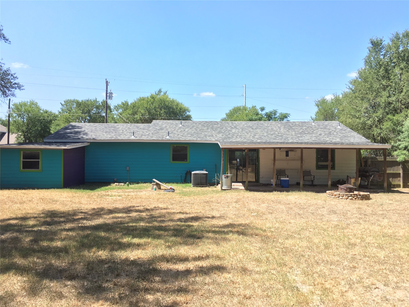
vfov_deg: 48.2
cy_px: 154
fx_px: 343
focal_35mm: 29
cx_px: 204
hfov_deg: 61.7
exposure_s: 1/527
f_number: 2.2
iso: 25
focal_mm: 4.15
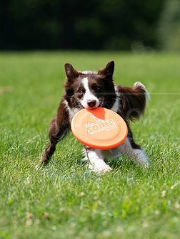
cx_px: 154
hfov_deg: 2.4
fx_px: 4299
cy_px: 128
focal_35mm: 620
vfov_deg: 3.2
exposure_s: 1/4000
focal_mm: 374
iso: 800
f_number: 6.3
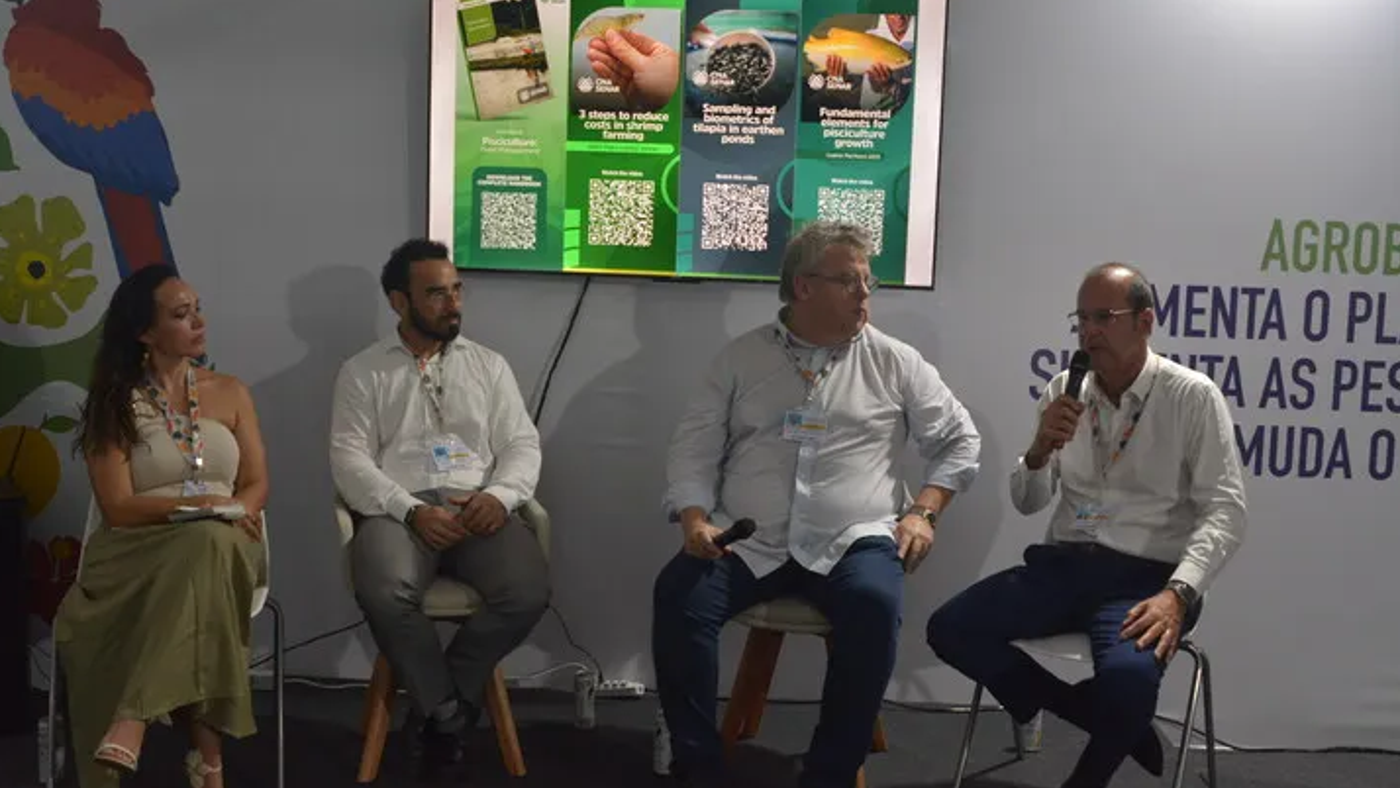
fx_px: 1411
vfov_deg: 31.2
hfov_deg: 52.8
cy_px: 386
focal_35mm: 38
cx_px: 699
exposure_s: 1/200
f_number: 3.5
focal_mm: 24
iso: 640
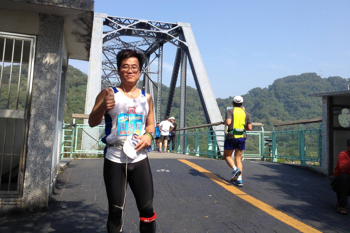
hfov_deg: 51.9
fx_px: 360
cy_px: 108
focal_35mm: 37
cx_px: 173
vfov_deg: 35.9
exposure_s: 1/1381
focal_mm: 4.28
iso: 50
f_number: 2.4
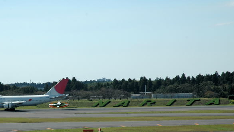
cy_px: 101
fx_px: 931
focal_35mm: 150
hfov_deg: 14.3
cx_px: 80
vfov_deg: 8.1
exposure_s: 1/400
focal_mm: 70
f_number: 10
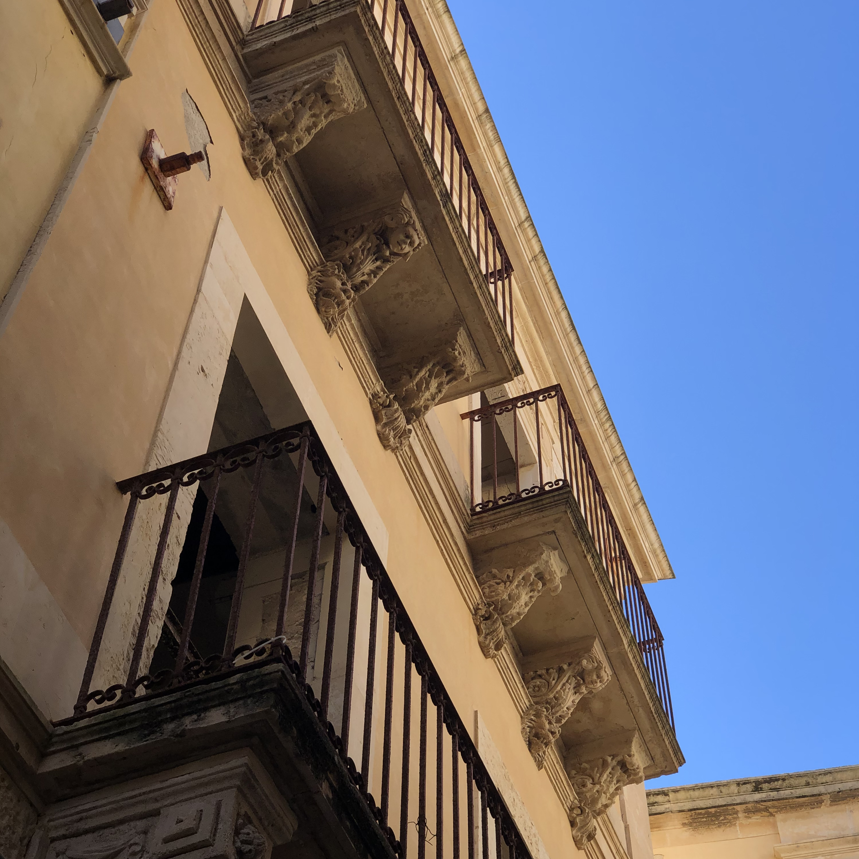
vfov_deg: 27.7
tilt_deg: +55.7
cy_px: 476
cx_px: 434
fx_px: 1741
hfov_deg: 27.7
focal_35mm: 62
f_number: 2.4
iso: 16
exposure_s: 1/256
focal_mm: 6
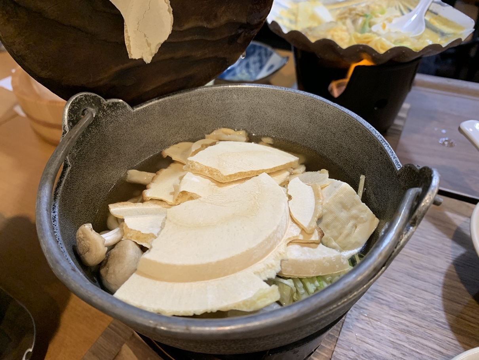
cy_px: 180
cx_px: 240
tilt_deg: -41.5
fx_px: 360
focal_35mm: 26
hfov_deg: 67.3
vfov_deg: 53.1
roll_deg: +4.1
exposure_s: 1/60
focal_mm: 4.25
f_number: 1.8
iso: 160
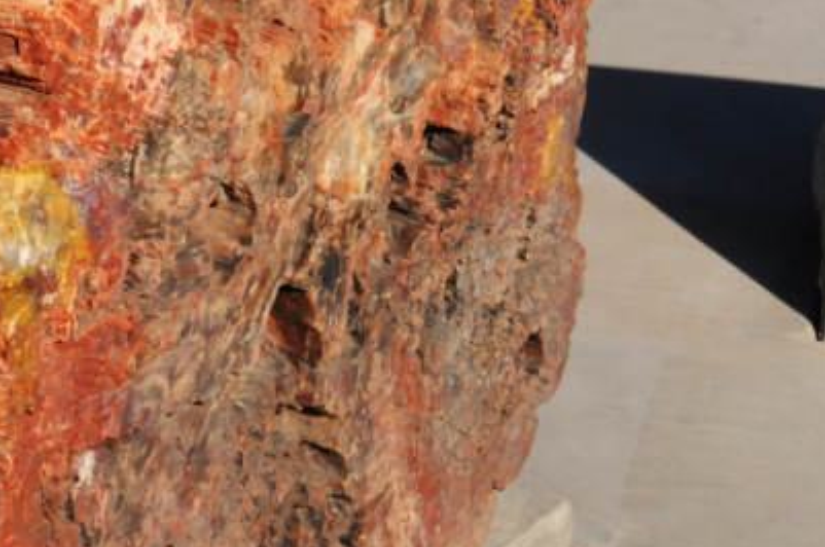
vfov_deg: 8.7
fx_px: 3592
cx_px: -12
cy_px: 86
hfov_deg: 12.9
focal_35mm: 157
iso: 800
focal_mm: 42
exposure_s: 1/3200
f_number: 9
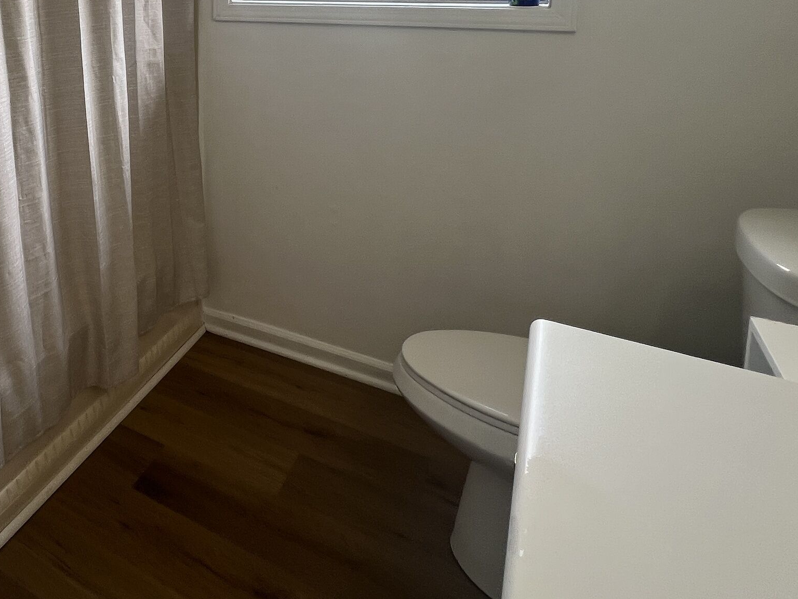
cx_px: 86
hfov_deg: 58.1
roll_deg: +1.1
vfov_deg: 47.3
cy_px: 53
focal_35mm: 26
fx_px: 599
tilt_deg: -6.4
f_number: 1.8
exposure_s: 1/142
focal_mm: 1.57
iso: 32
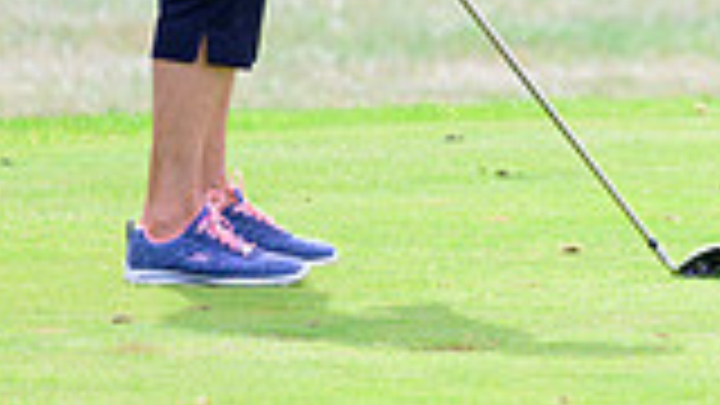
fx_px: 19607
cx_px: 796
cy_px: -461
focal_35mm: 1027
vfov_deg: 1.2
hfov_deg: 2.1
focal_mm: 270
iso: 1000
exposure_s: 1/2000
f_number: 5
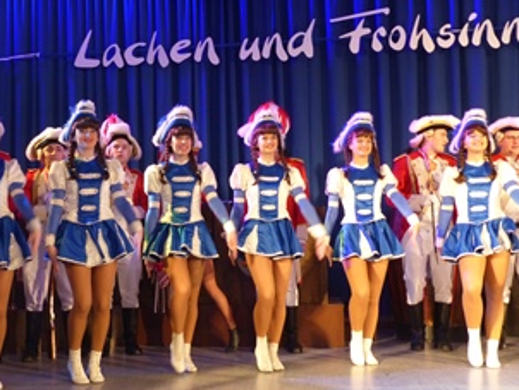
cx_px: 199
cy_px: 230
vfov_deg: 32.1
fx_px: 675
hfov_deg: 41.8
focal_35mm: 45
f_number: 2.8
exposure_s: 1/40
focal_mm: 6.2
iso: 400
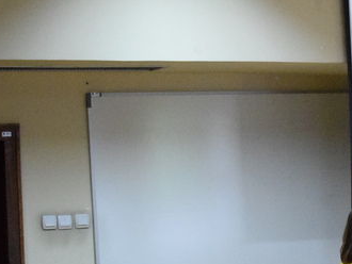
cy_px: 260
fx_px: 1547
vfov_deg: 9.7
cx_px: 498
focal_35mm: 152
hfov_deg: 12.5
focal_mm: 34
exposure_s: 1/250
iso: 6400
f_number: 4.5
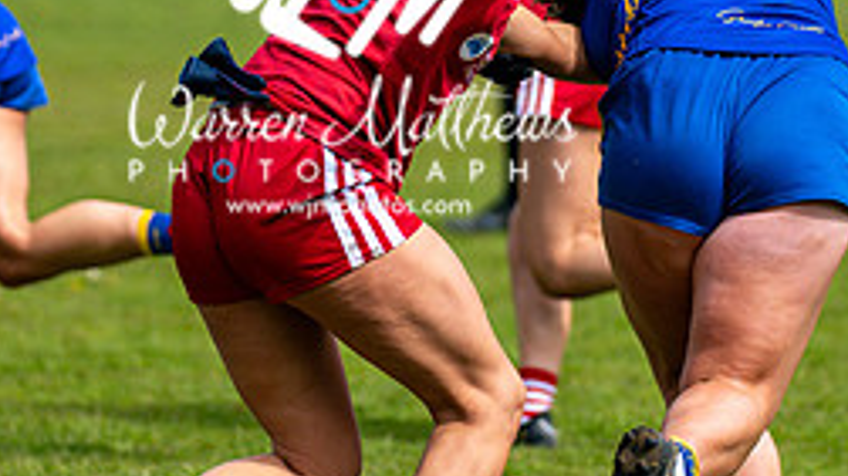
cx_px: 348
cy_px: 66
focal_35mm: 387
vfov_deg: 3.1
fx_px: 8699
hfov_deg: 5.6
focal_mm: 160
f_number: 2.8
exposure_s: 1/6400
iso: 360
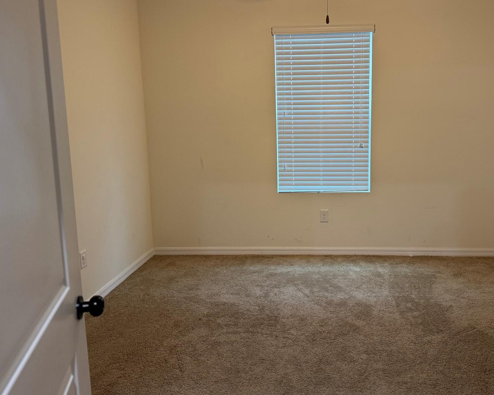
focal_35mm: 30
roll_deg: +0.8
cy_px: 167
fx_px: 439
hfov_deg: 58.2
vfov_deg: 48.4
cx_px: 303
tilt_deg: -8.7
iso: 160
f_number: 1.78
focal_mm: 6.76
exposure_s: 1/60
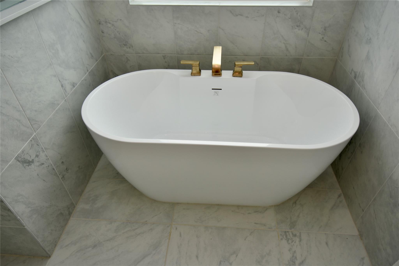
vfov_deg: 56.1
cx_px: 200
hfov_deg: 77.3
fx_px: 249
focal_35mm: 22
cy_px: 133
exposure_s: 1/125
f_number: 5.6
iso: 100
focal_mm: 15
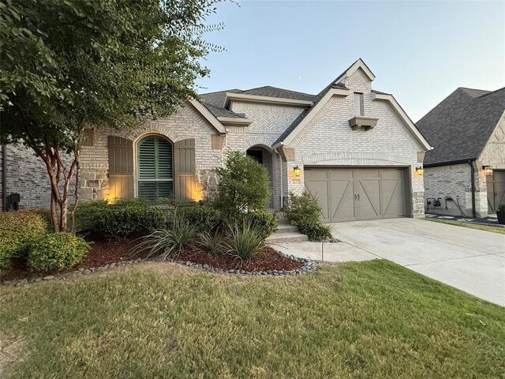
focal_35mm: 14
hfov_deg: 102.1
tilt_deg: +1.4
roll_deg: +1.2
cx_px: 252
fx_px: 204
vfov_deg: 85.7
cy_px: 190
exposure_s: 1/120
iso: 320
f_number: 2.2
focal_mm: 2.22
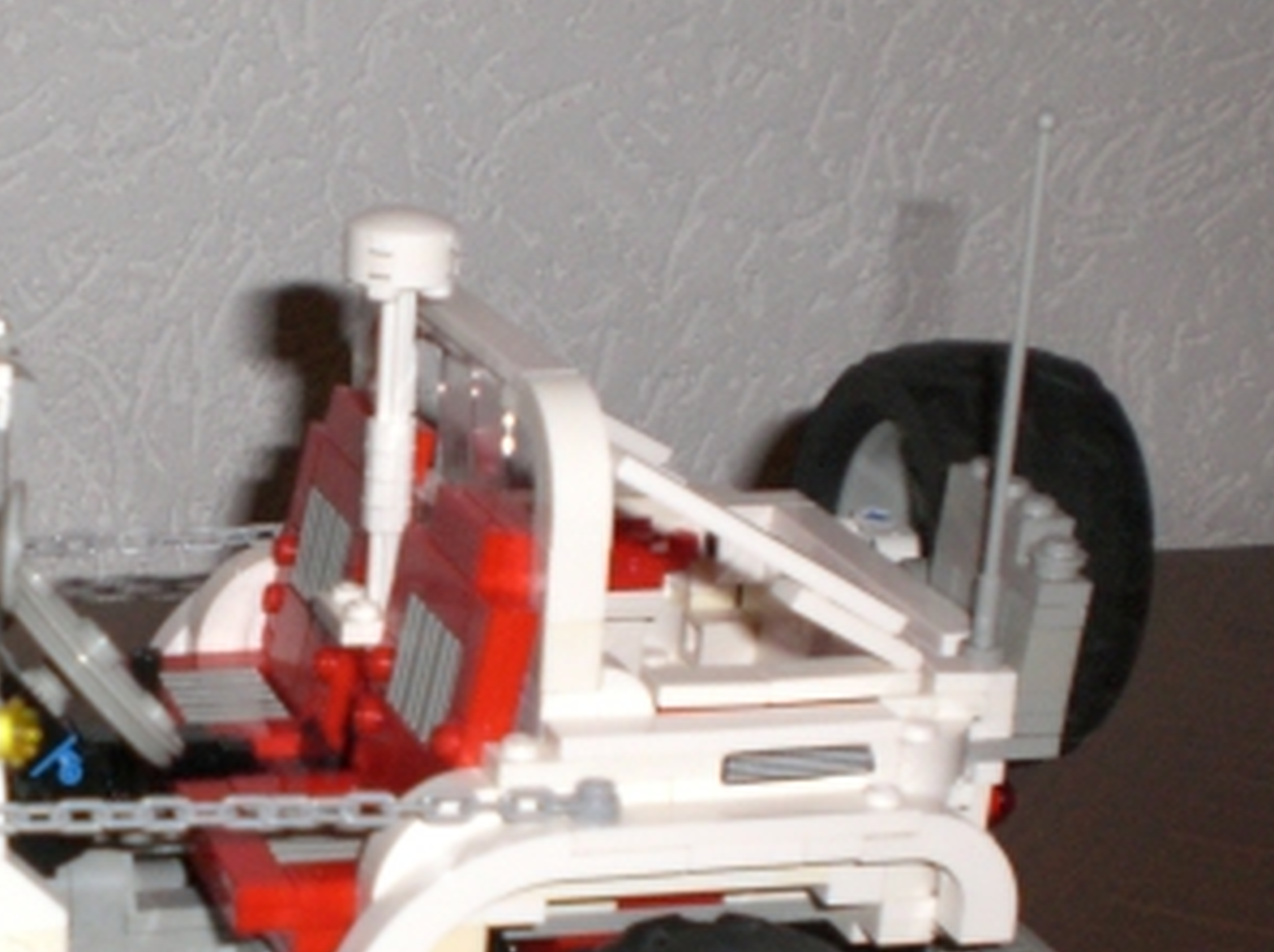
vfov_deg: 17.7
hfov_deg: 23.5
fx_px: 3014
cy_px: 828
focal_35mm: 82
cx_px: 245
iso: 200
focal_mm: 6.3
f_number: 3.1
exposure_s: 1/60
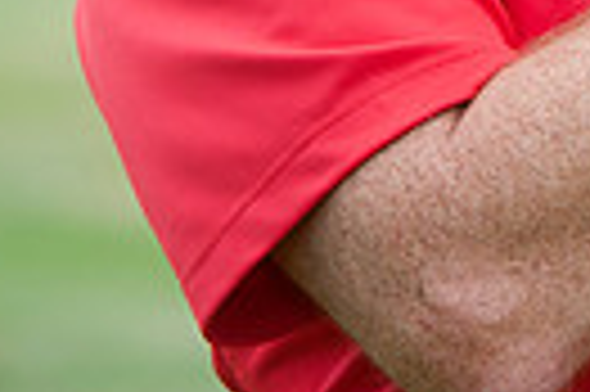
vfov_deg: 1.9
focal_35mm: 731
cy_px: -473
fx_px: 11965
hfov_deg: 2.8
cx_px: 1058
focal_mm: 165
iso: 200
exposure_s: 1/320
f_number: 5.6
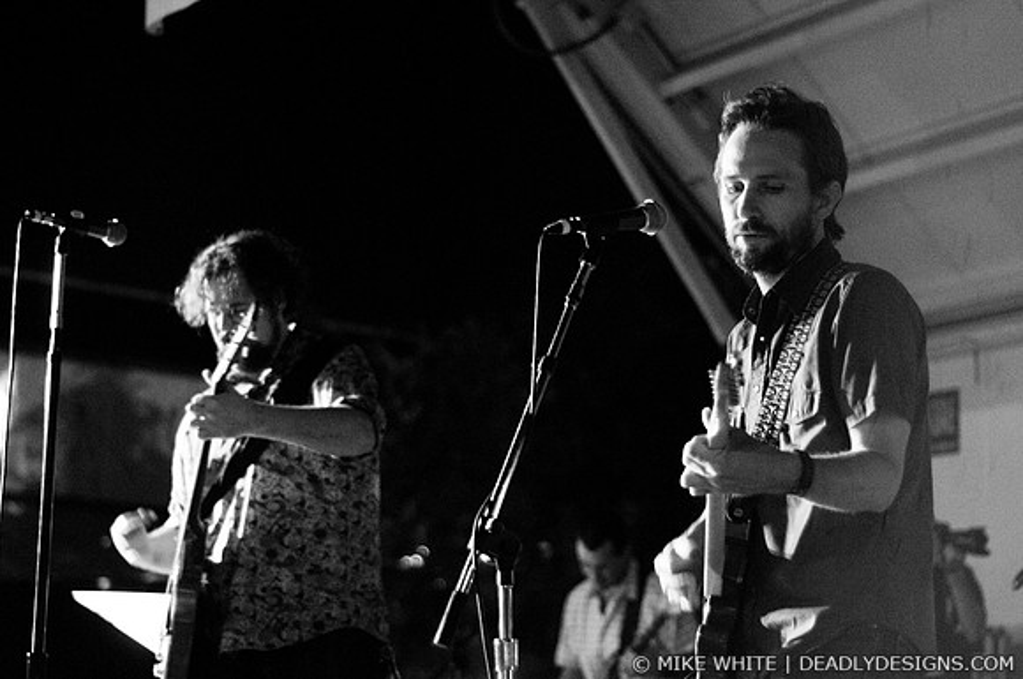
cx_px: 512
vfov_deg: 18.1
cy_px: 340
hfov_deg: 27.0
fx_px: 2128
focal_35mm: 75
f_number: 2
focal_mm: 50
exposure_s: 1/60
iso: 1000
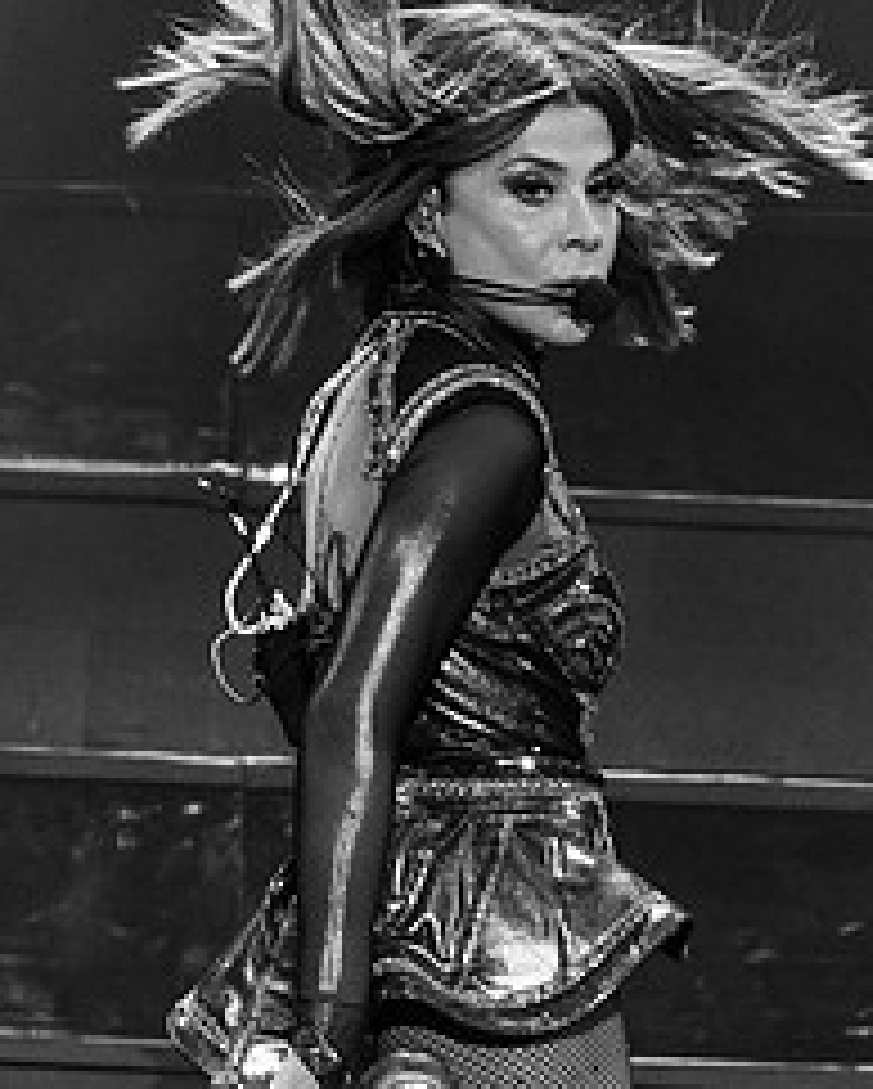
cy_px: 715
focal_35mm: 1813
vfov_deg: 1.1
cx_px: 623
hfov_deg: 0.9
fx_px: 58480
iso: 2000
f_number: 6.3
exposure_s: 1/800
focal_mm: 600
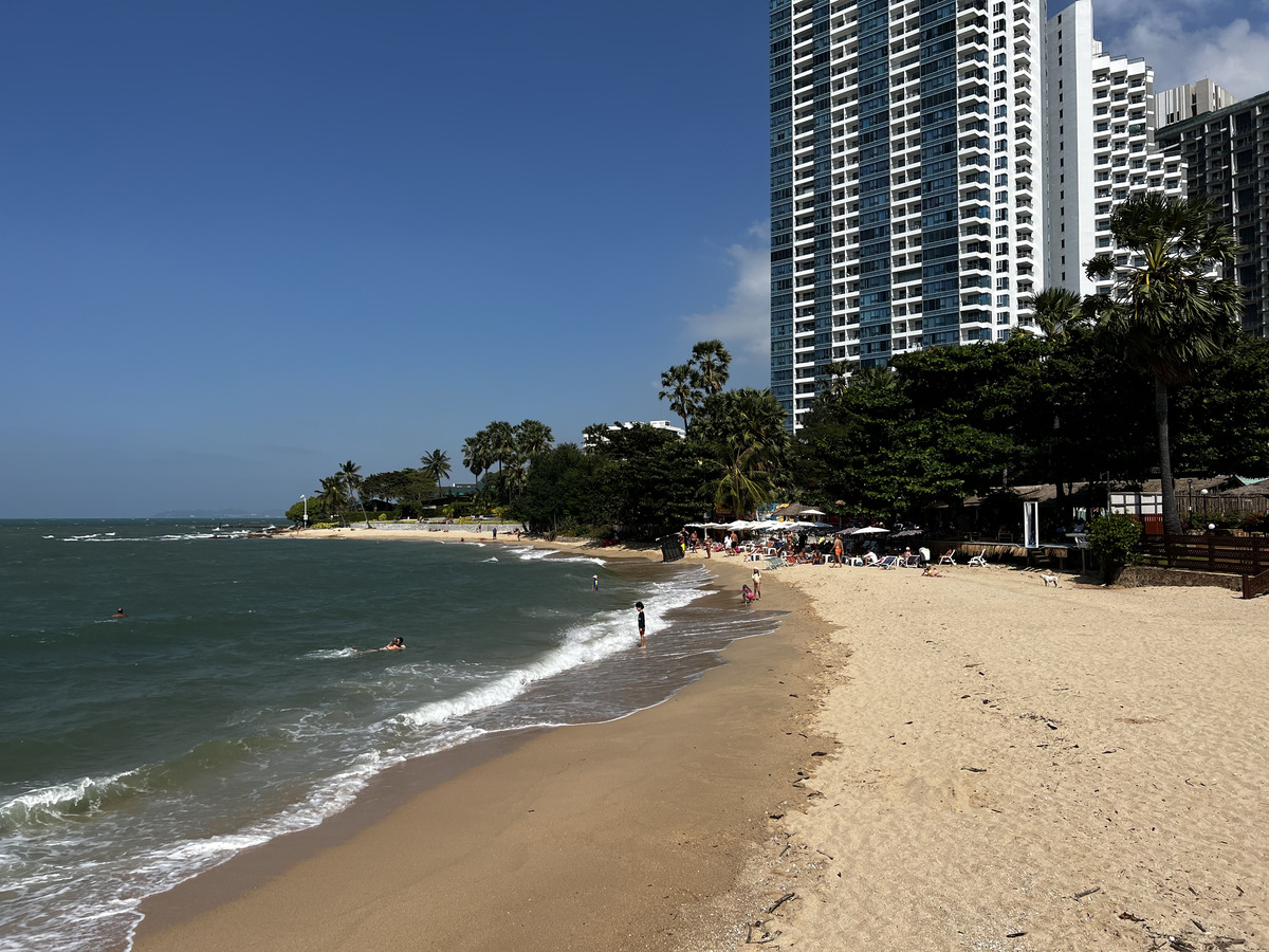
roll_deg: -0.1
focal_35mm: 26
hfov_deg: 67.3
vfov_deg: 53.1
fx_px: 953
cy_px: 476
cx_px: 634
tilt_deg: +2.5
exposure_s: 1/8000
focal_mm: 5.7
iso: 50
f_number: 1.5
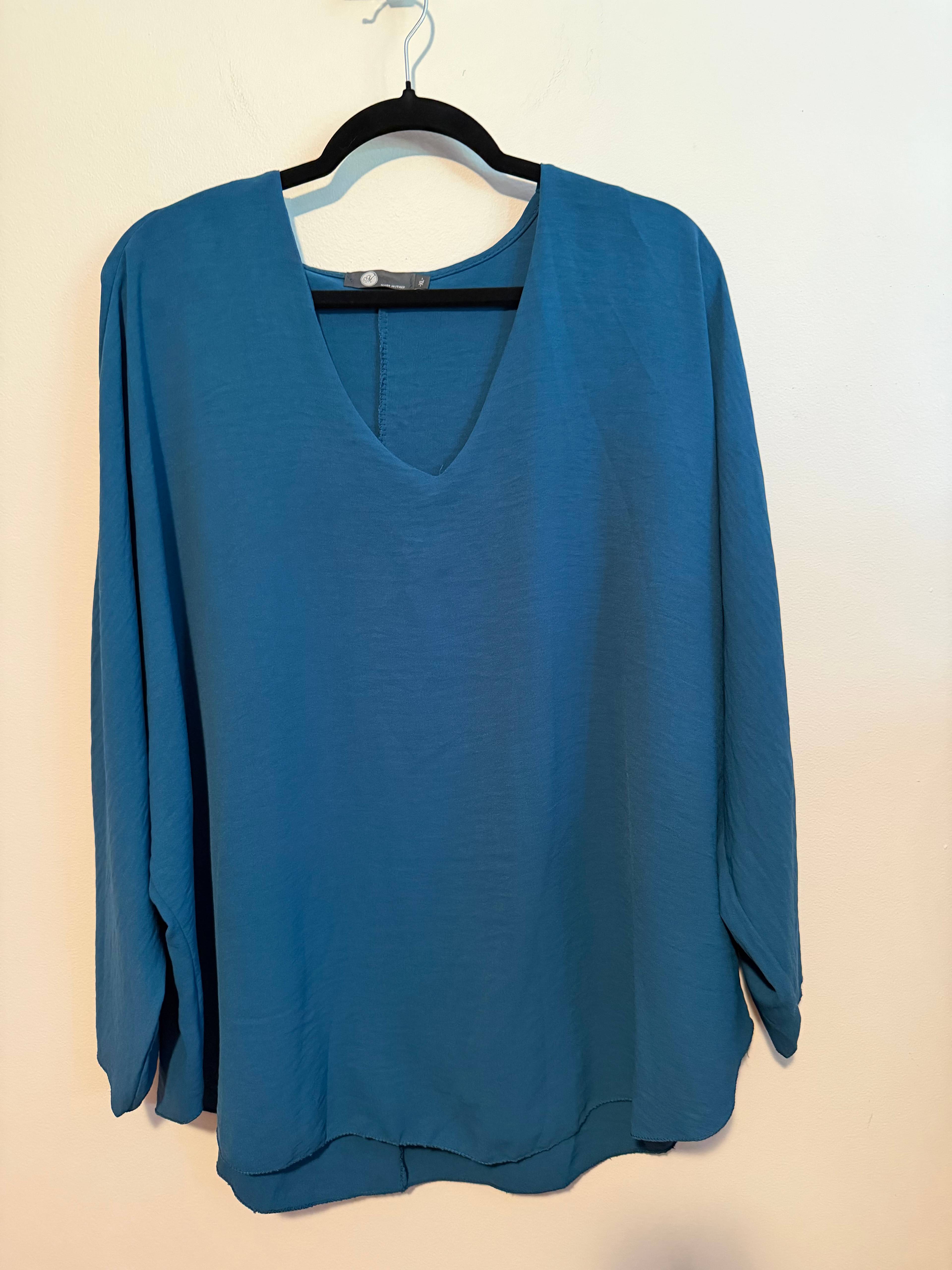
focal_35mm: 24
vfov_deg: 71.6
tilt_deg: -4.6
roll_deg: +3.8
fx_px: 880
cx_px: 476
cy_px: 635
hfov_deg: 56.8
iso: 640
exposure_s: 1/60
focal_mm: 6.76
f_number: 1.78
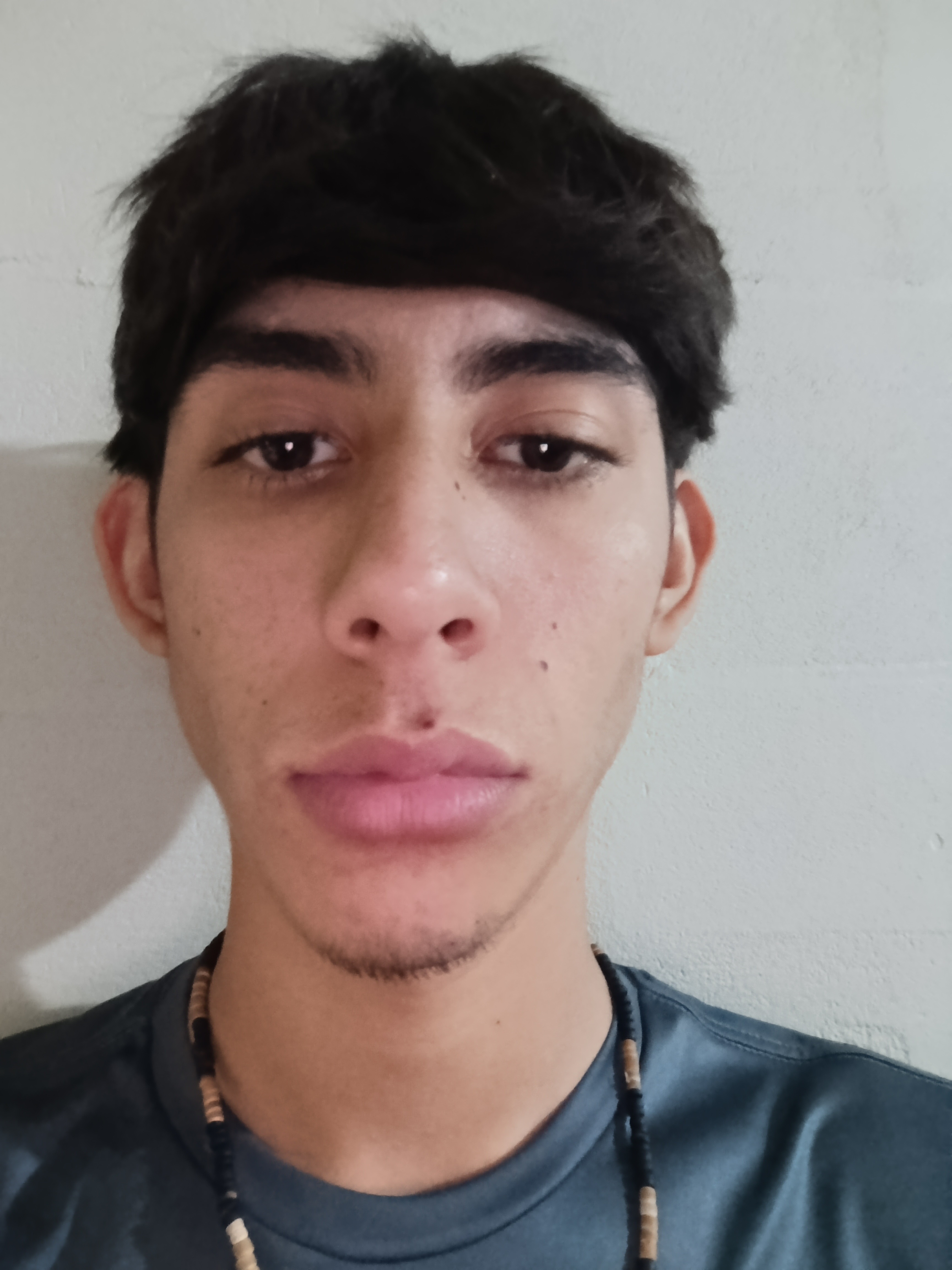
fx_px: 880
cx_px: 476
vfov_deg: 71.6
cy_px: 635
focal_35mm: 24
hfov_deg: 56.8
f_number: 2.4
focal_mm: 3.27
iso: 1600
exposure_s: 1/12
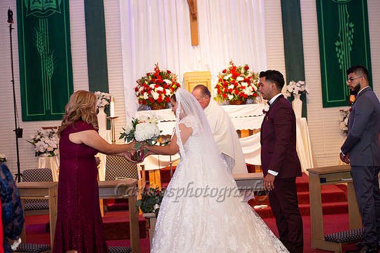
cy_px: 126
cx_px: 190
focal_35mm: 70
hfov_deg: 28.9
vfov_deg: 19.4
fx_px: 738
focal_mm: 70
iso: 1250
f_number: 4.5
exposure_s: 1/60
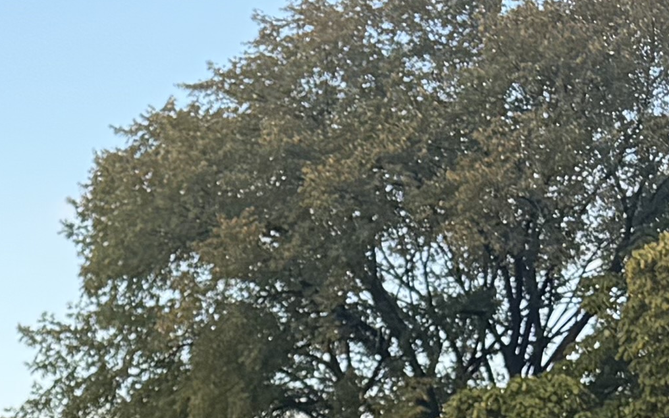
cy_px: 1222
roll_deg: -0.8
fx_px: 2607
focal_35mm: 143
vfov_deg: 8.0
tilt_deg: -7.9
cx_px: -454
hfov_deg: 13.4
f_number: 1.78
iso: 80
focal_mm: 6.76
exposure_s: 1/514
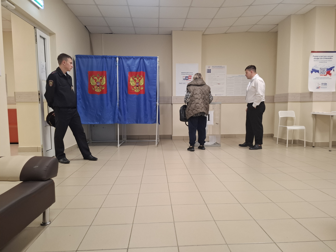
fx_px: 223
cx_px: 168
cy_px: 126
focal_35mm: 23
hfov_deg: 73.9
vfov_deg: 58.9
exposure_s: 1/50
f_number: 1.8
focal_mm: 5.54
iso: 200
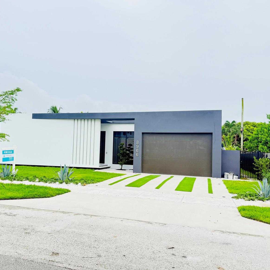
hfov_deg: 55.4
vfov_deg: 55.6
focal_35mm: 29
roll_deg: -1.5
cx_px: 115
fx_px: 256
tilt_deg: +4.3
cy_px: 136
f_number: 1.78
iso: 80
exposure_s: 1/671
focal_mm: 6.76
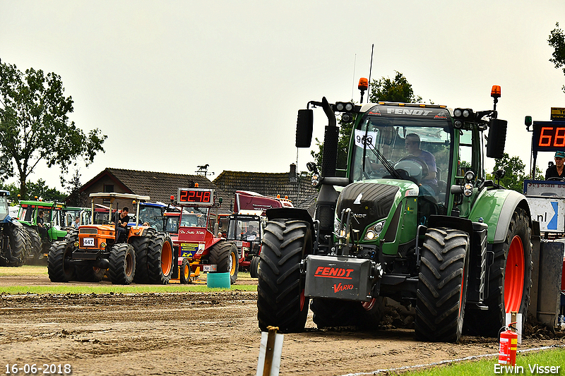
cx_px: 282
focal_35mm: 180
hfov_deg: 11.4
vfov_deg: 7.6
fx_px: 2824
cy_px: 188
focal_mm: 120
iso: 500
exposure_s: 1/1250
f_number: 9
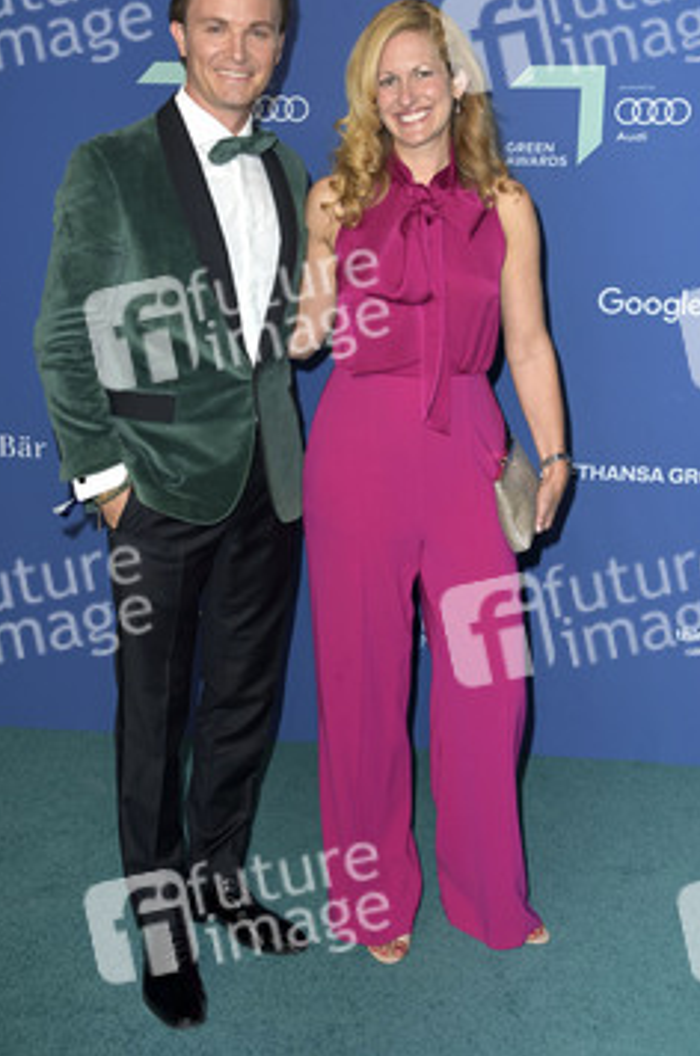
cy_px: 469
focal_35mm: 54
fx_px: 1581
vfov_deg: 36.9
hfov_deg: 25.0
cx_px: 323
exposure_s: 1/250
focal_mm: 48
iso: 800
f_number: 5.6
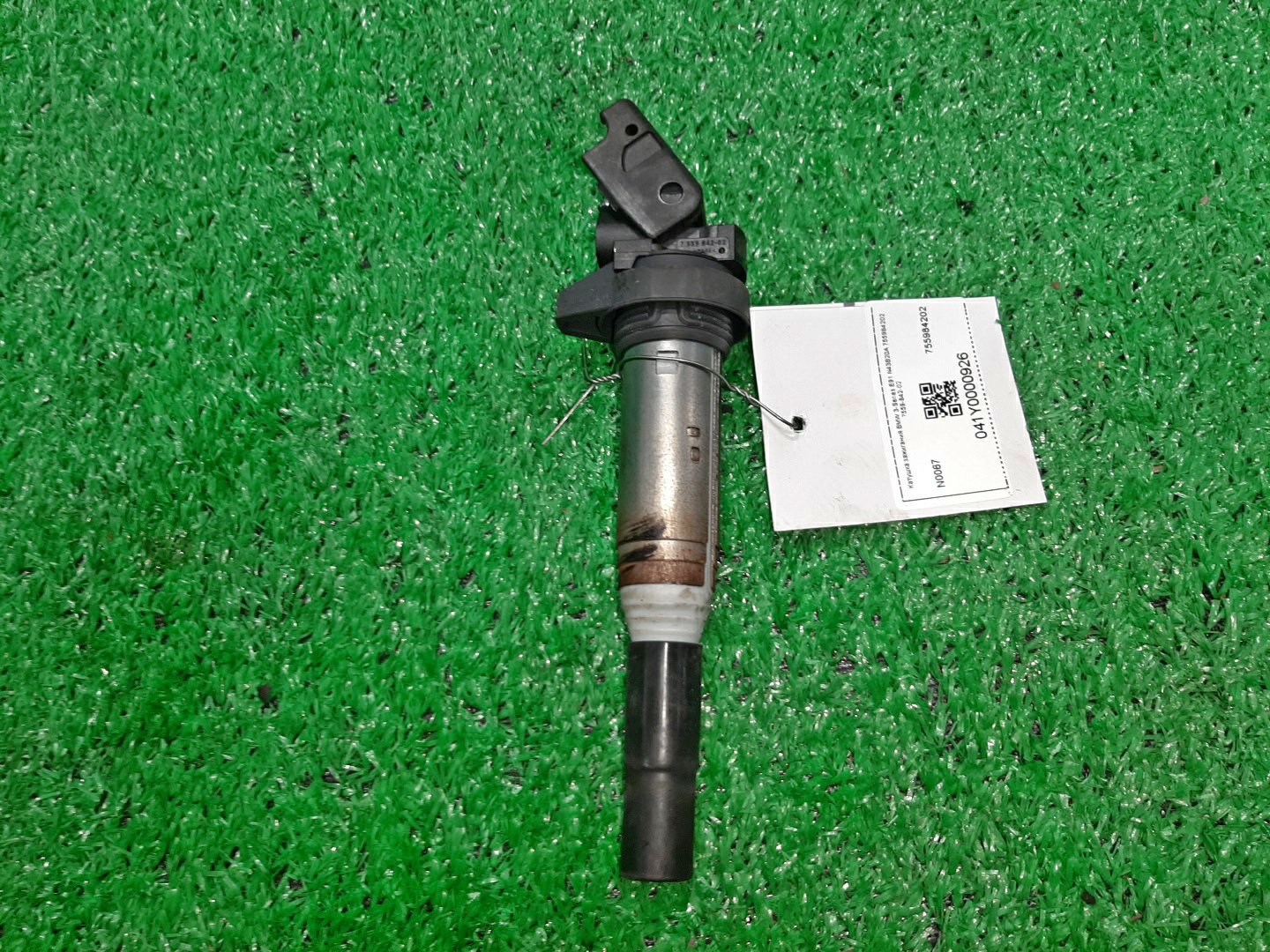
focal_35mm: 26
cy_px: 476
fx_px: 954
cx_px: 635
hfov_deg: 67.3
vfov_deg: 53.1
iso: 61
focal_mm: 3.93
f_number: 1.7
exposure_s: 1/50
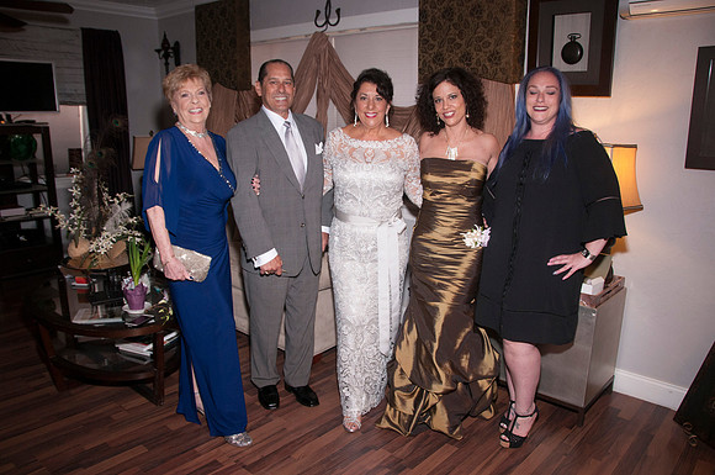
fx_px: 535
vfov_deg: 47.8
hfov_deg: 67.5
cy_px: 238
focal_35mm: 27
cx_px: 358
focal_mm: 18
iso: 400
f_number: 5.6
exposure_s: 1/60
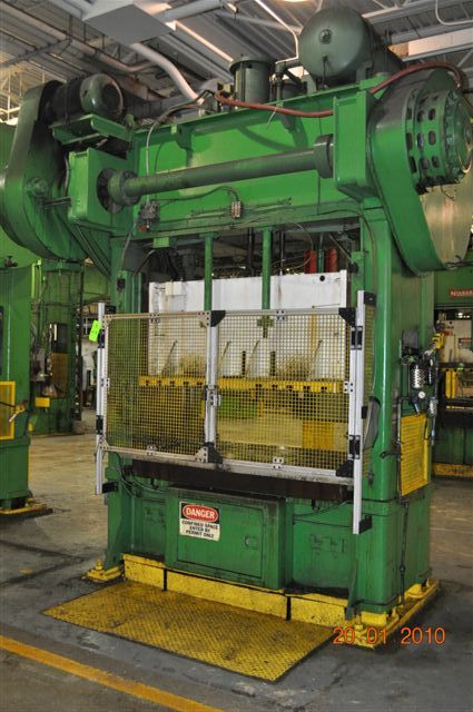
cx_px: 236
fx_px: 711
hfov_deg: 36.8
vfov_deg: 53.2
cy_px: 356
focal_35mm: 36
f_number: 4
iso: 800
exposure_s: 1/60
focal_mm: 24
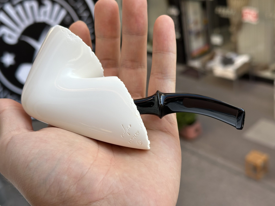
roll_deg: +11.1
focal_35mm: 48
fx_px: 381
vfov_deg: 30.3
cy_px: 103
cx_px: 138
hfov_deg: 39.7
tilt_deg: -28.8
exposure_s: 1/631
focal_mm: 6.86
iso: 64
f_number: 1.78
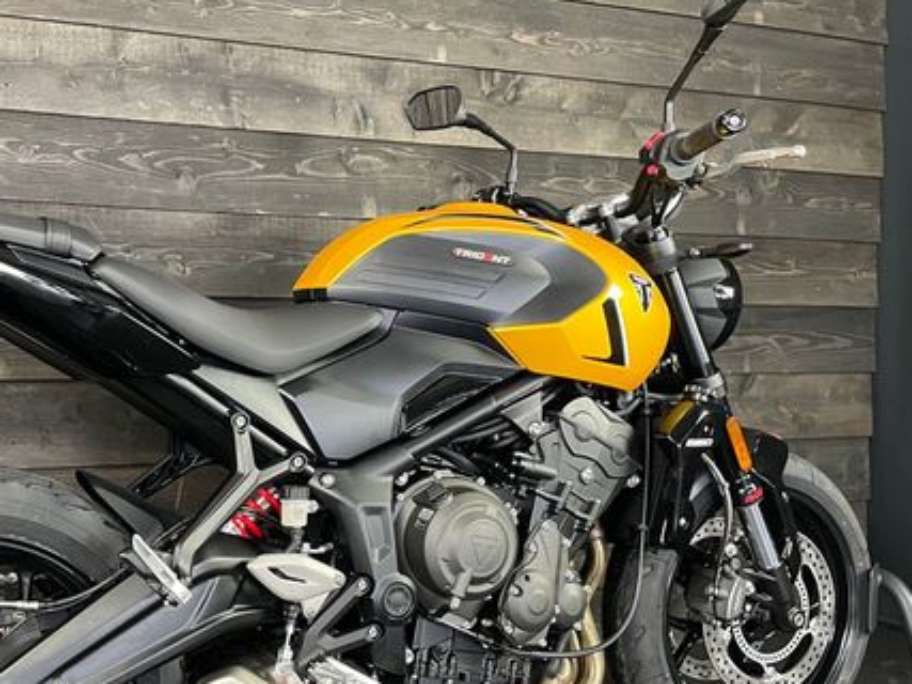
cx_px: 256
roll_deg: +0.3
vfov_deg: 36.6
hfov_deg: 46.6
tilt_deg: -3.5
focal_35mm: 39
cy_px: 434
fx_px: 1027
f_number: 1.6
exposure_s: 1/50
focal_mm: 4.2
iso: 400
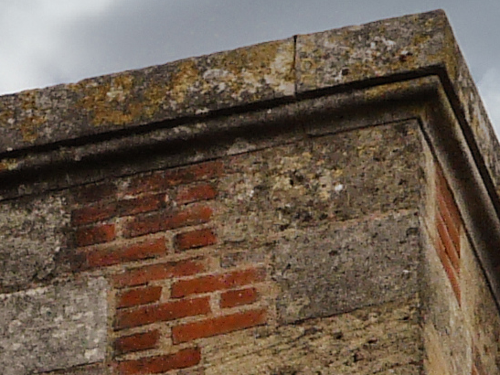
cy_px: 284
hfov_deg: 1.6
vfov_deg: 1.2
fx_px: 17401
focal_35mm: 1205
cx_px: -37
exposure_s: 1/400
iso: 100
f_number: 6.3
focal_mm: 33.2
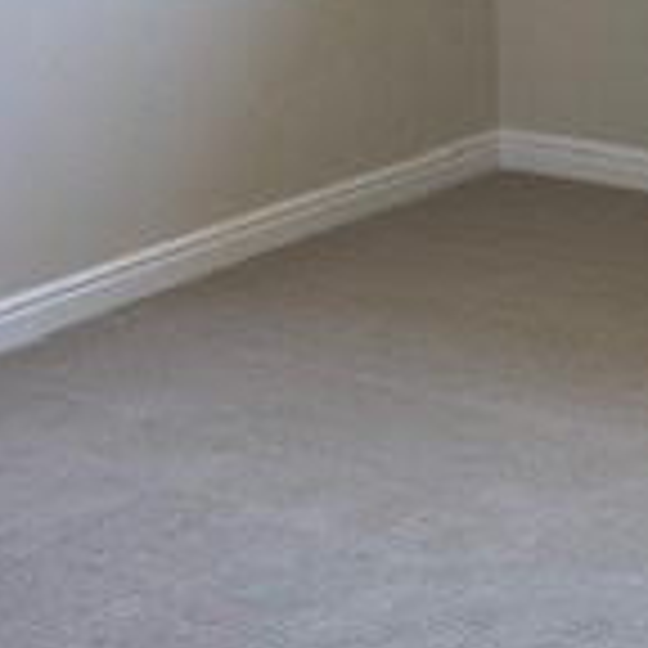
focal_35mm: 102
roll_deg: +1.5
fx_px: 2160
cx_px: 1076
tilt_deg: -11.2
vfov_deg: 16.6
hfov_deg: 15.3
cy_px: -27
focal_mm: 4.25
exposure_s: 1/107
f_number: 1.8
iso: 125
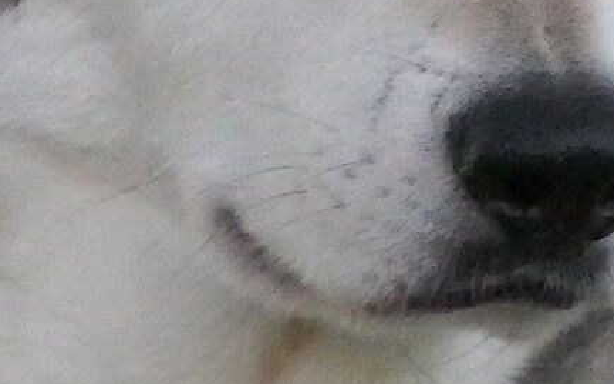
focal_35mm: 1982
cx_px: 385
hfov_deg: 1.1
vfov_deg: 0.7
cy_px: -64
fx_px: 33166
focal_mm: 128.3
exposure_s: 1/1300
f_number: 4.5
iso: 6400
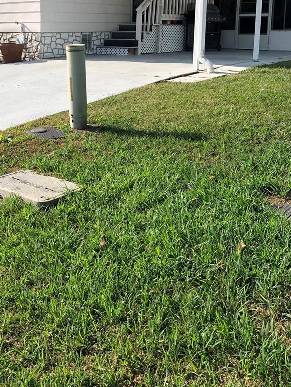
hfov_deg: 33.1
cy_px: 123
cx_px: 79
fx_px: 482
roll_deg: -0.9
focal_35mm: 43
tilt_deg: -11.6
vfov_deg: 43.1
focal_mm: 3.99
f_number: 1.8
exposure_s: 1/1736
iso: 20
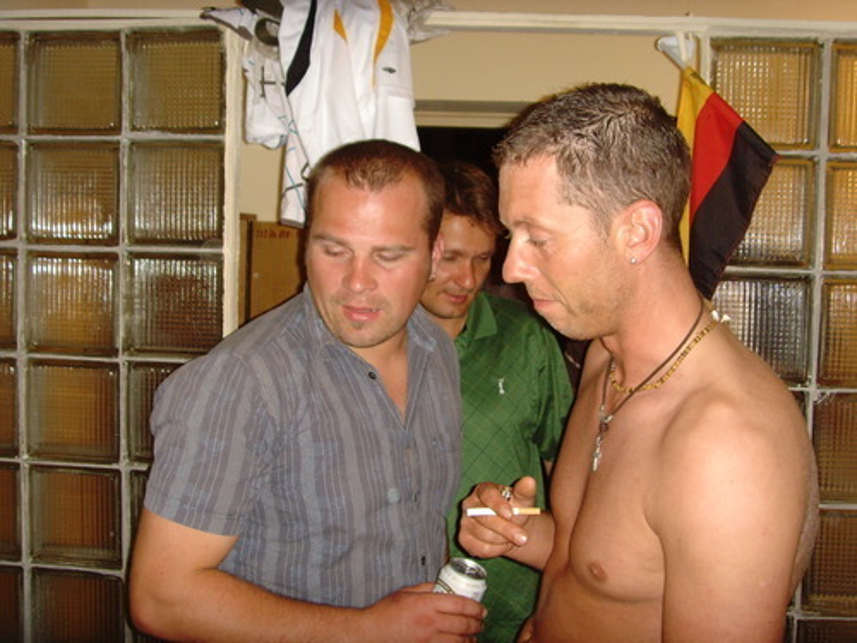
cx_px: 428
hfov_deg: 47.9
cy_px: 322
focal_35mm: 39
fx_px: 966
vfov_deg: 36.8
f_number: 3.5
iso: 200
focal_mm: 6.6
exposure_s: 1/45
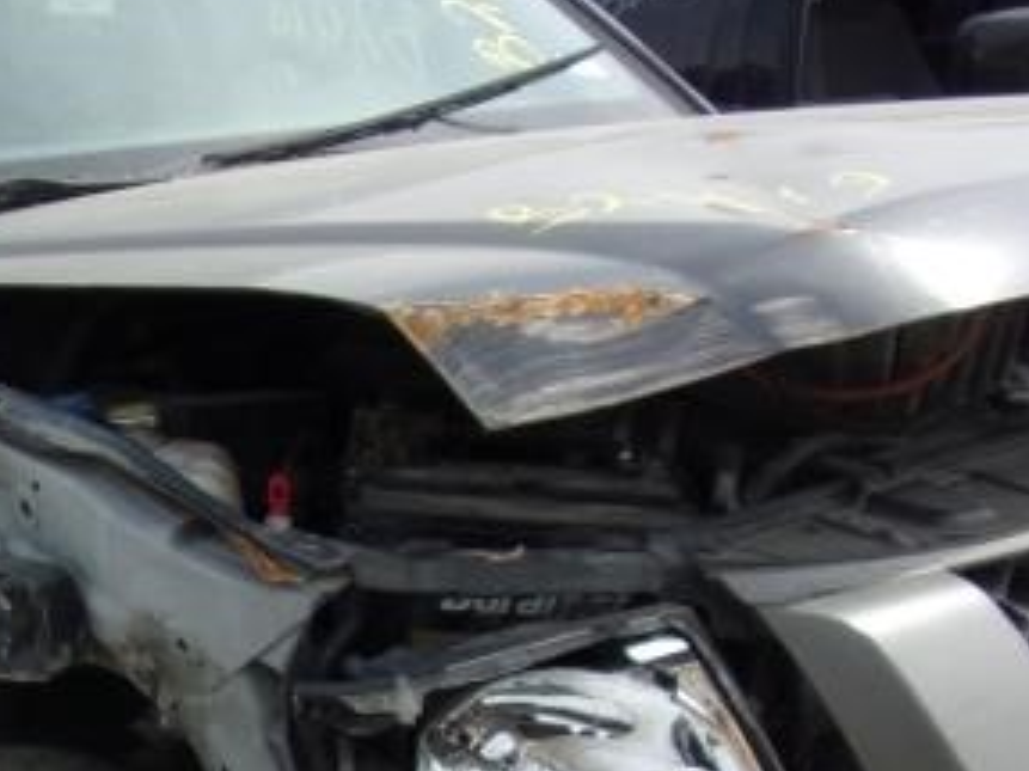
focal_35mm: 67
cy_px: 653
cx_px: 68
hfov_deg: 27.7
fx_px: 1991
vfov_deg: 21.5
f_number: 3.3
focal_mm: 4.3
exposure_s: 1/750
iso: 80
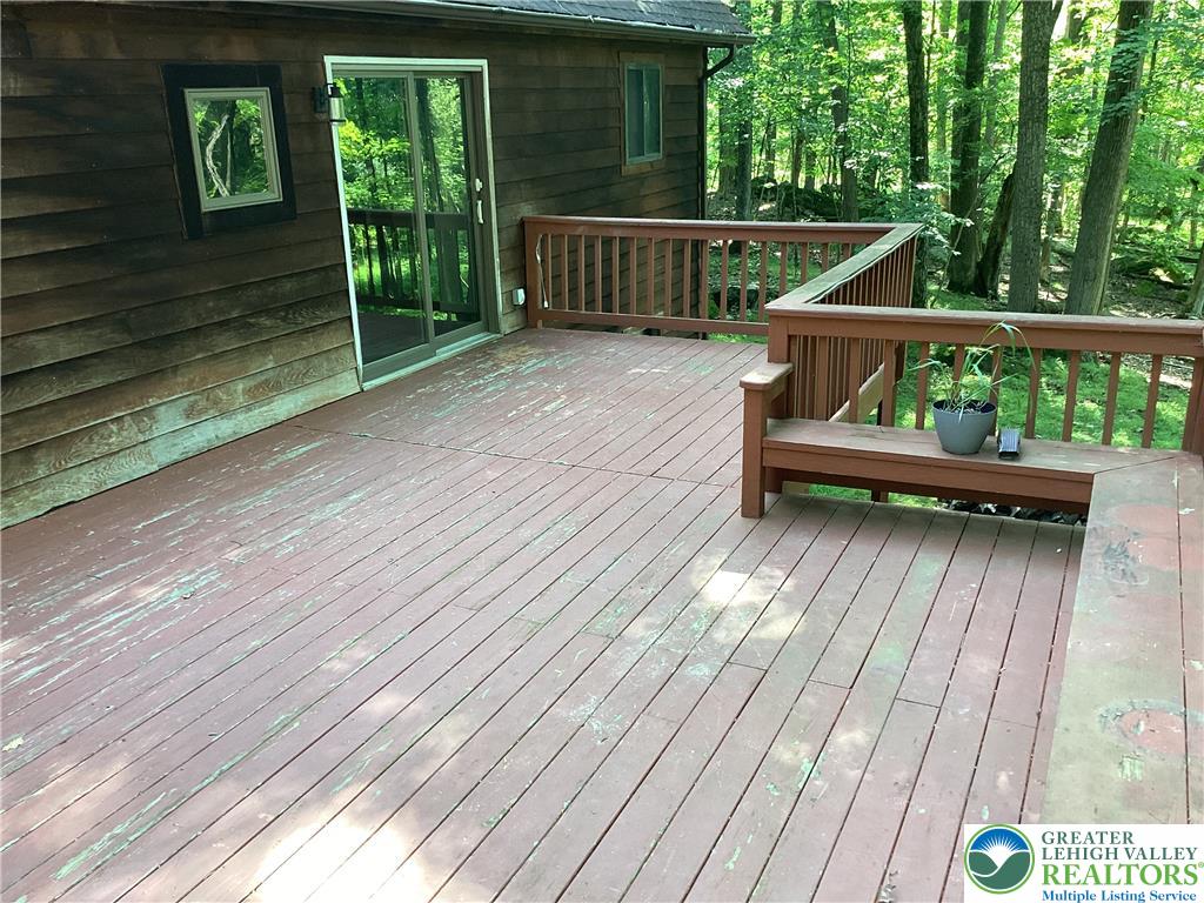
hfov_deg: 58.4
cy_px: 452
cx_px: 602
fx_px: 1078
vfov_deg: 45.4
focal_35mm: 31
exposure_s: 1/50
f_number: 2.4
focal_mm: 3.3
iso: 64
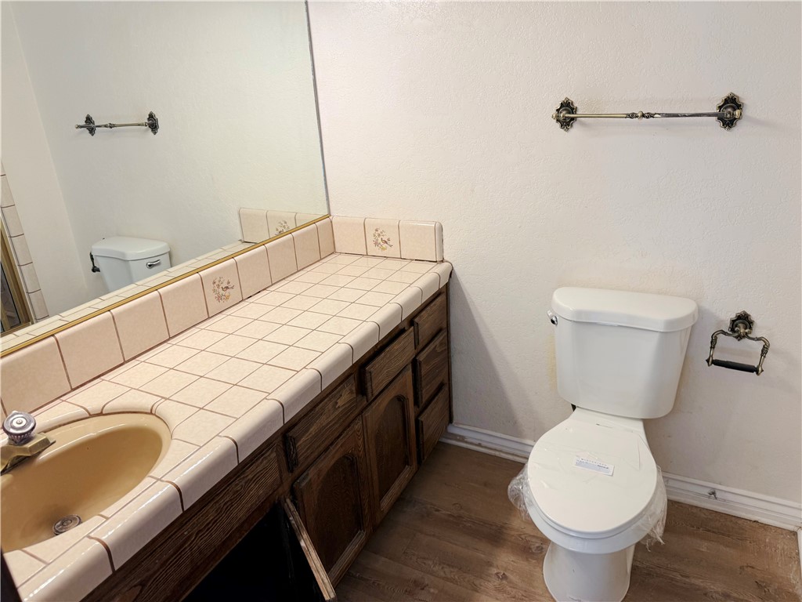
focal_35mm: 24
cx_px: 401
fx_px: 556
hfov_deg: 71.6
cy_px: 301
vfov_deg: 56.8
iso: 64
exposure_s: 1/120
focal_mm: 6.76
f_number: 1.78
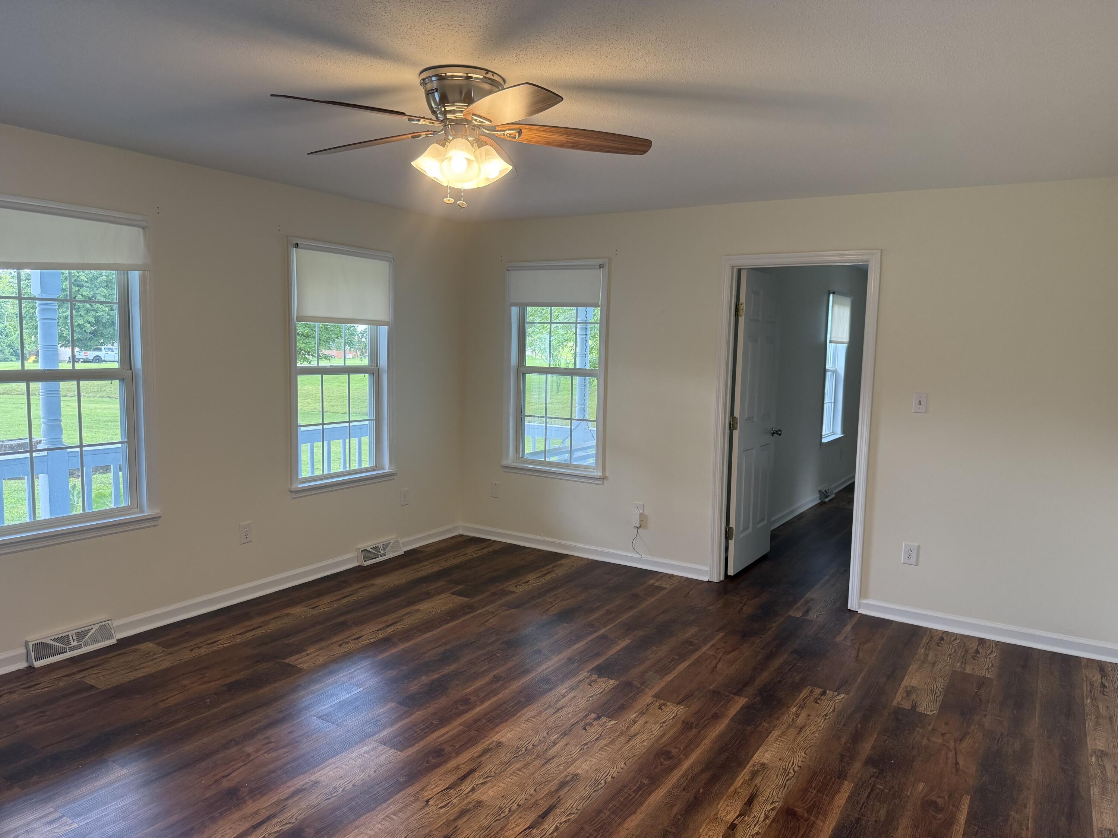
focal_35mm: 24
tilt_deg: -5.2
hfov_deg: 71.6
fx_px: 775
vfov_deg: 56.8
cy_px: 419
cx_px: 559
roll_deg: -1.3
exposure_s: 1/120
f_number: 1.78
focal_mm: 6.76
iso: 200
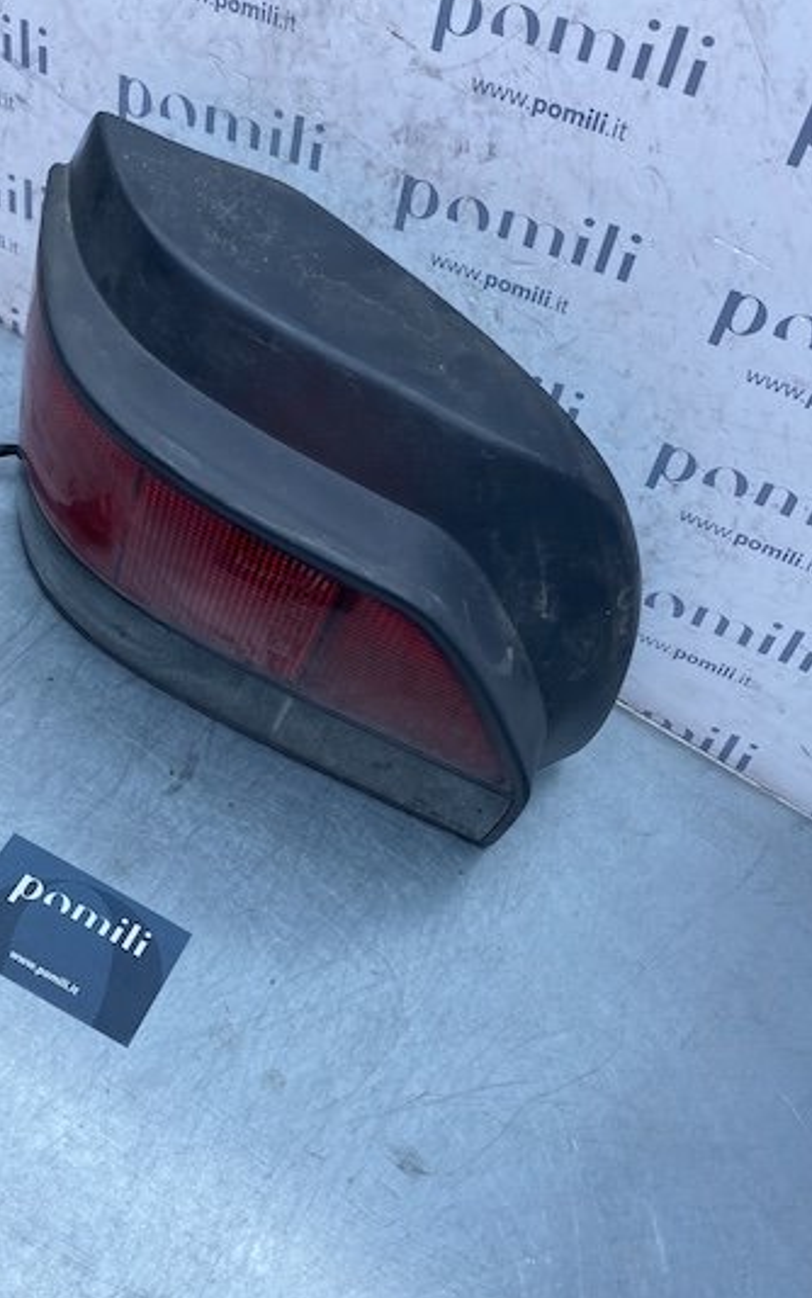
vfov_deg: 58.1
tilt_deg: -50.3
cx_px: 287
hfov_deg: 38.0
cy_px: 700
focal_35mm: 33
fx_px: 1168
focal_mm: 4.25
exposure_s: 1/949
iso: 32
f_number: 1.8
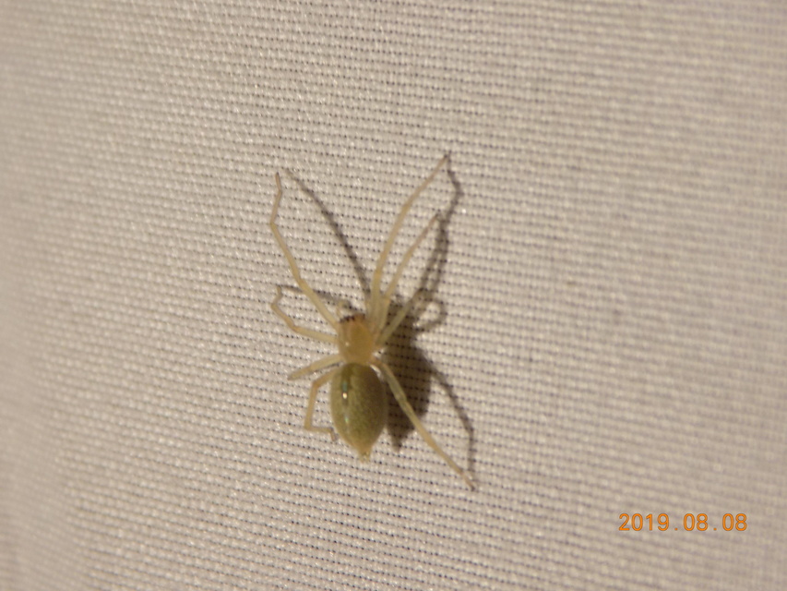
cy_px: 296
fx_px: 2683
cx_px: 394
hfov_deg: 16.7
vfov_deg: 12.6
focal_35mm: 118
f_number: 4.8
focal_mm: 20.9
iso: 160
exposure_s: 1/30
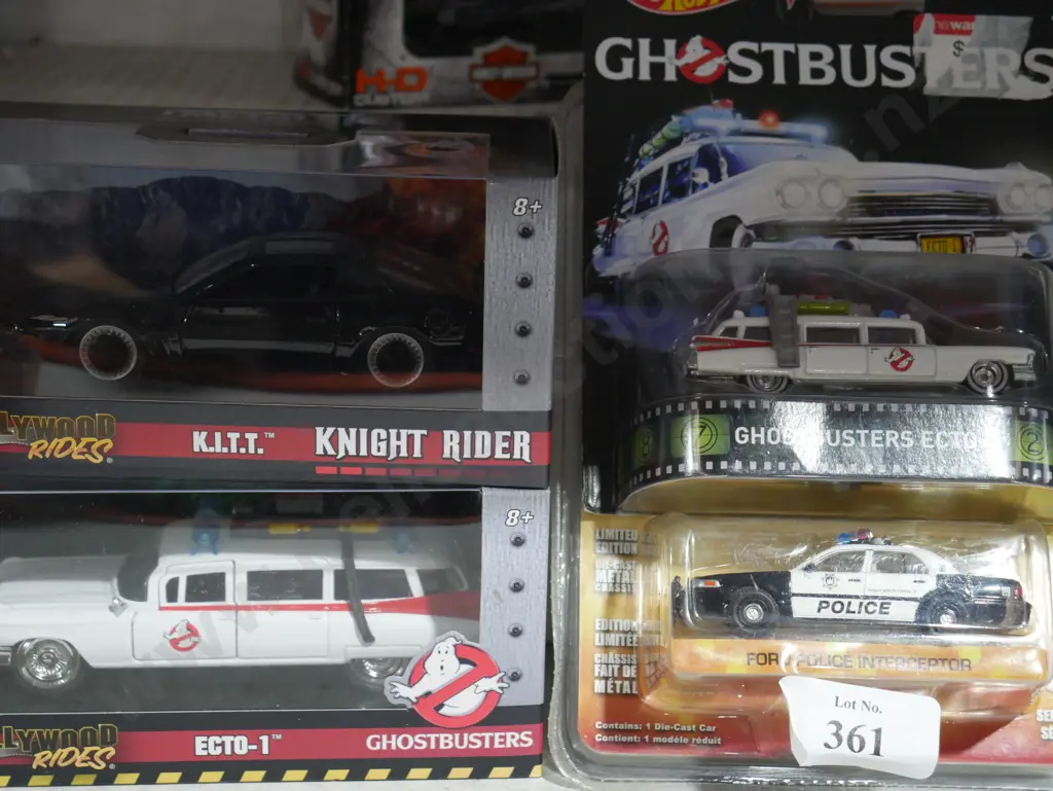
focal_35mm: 68
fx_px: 2069
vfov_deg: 21.6
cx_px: 526
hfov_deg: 28.5
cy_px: 396
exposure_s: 1/80
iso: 2000
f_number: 5.4
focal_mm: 34
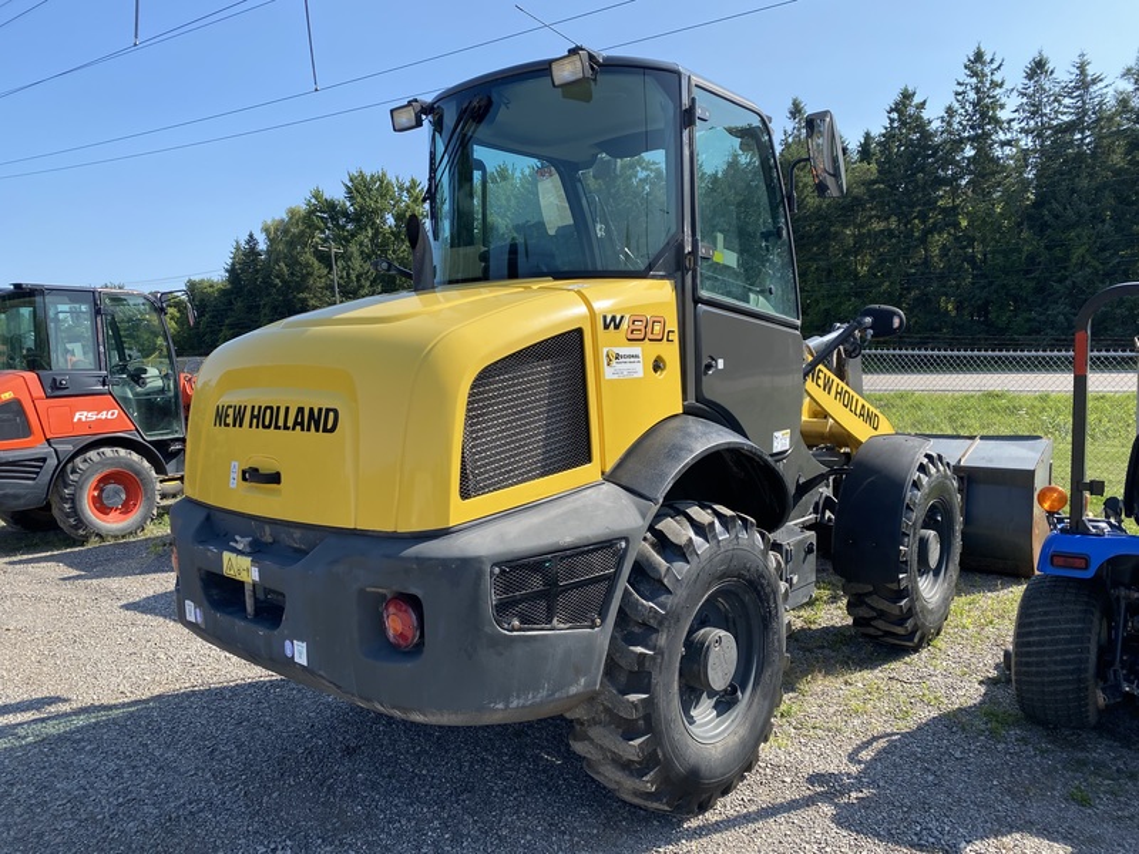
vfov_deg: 53.1
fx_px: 856
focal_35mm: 26
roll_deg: +1.5
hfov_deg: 67.3
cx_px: 570
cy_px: 427
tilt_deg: -4.8
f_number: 1.8
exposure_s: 1/1362
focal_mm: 4.25
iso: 32
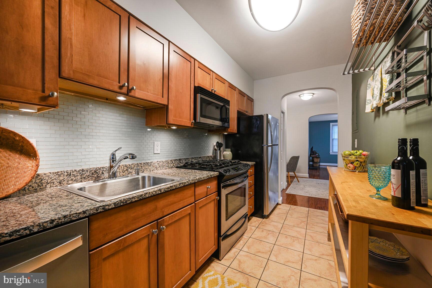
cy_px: 144
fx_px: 168
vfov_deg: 81.2
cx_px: 216
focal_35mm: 14
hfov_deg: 104.3
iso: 200
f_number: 9
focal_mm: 14
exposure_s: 1/2.5
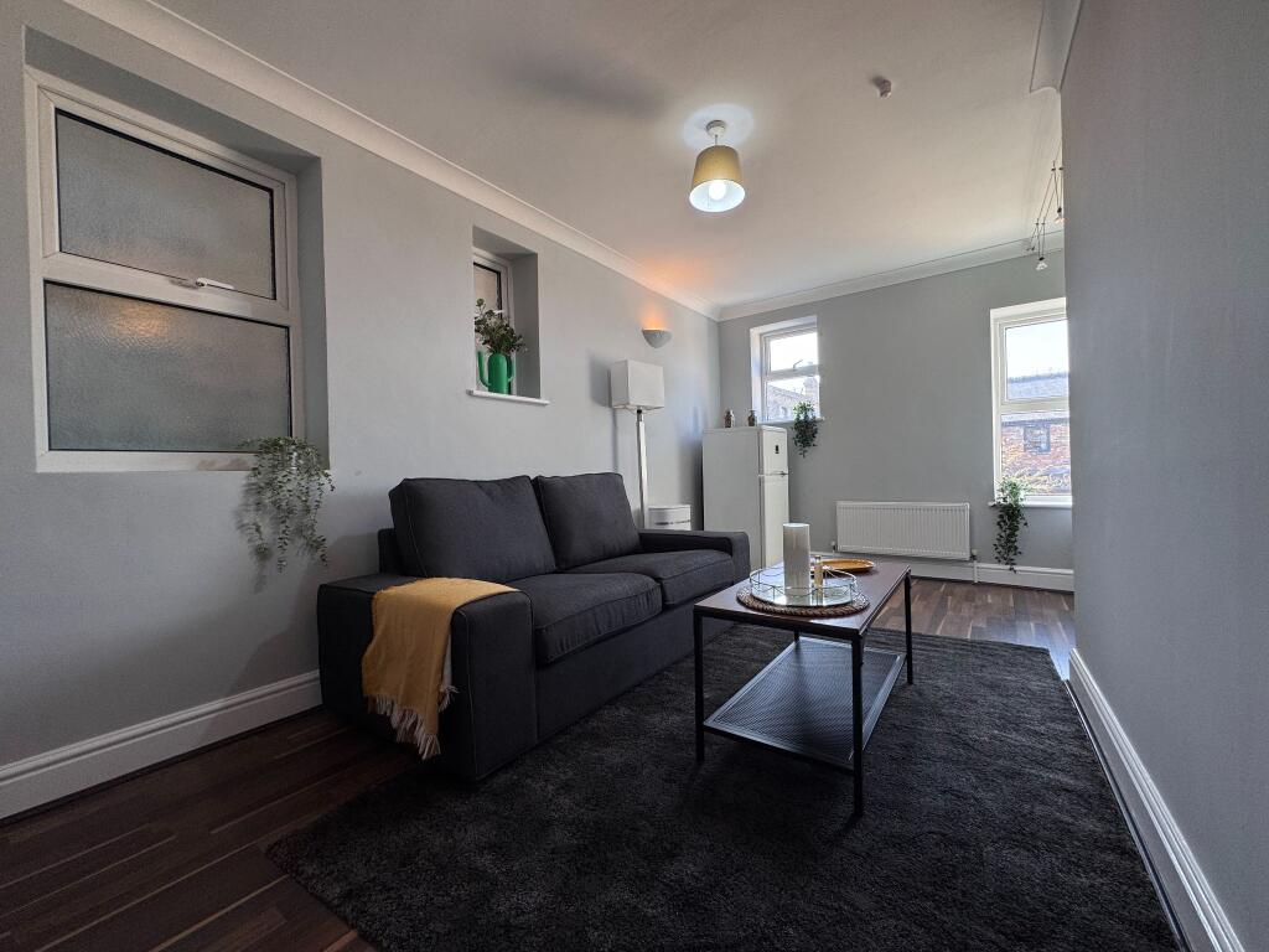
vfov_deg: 85.7
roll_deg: +1.8
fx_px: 513
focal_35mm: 14
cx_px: 634
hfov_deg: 102.1
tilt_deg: +0.6
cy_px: 476
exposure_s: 1/100
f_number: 2.2
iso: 64
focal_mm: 2.22
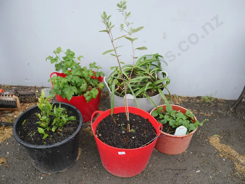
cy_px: 92
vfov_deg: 44.2
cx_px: 122
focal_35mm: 32
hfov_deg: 56.8
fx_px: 227
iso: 200
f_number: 4.5
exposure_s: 1/160
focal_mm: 16
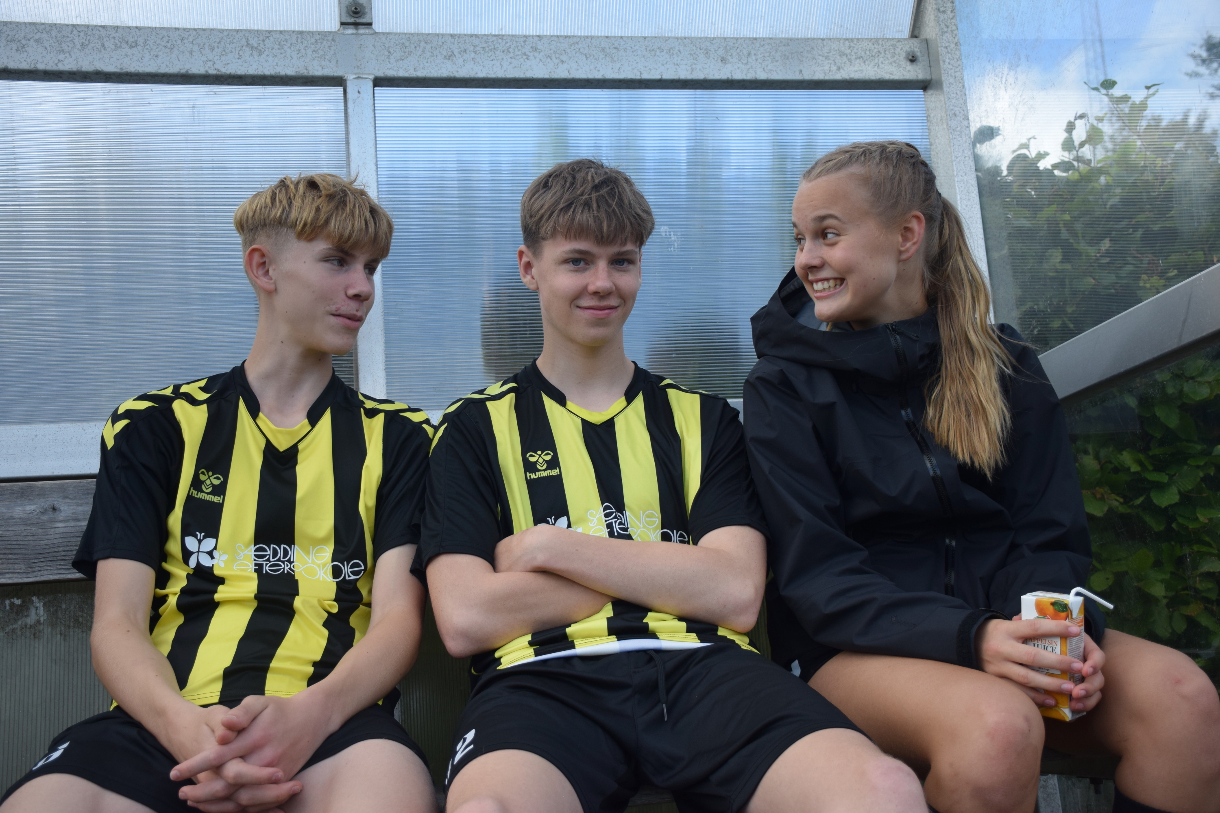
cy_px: 406
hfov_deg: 43.6
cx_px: 610
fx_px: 1525
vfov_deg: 29.9
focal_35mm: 45
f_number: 4.5
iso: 400
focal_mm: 30
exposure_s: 1/1250
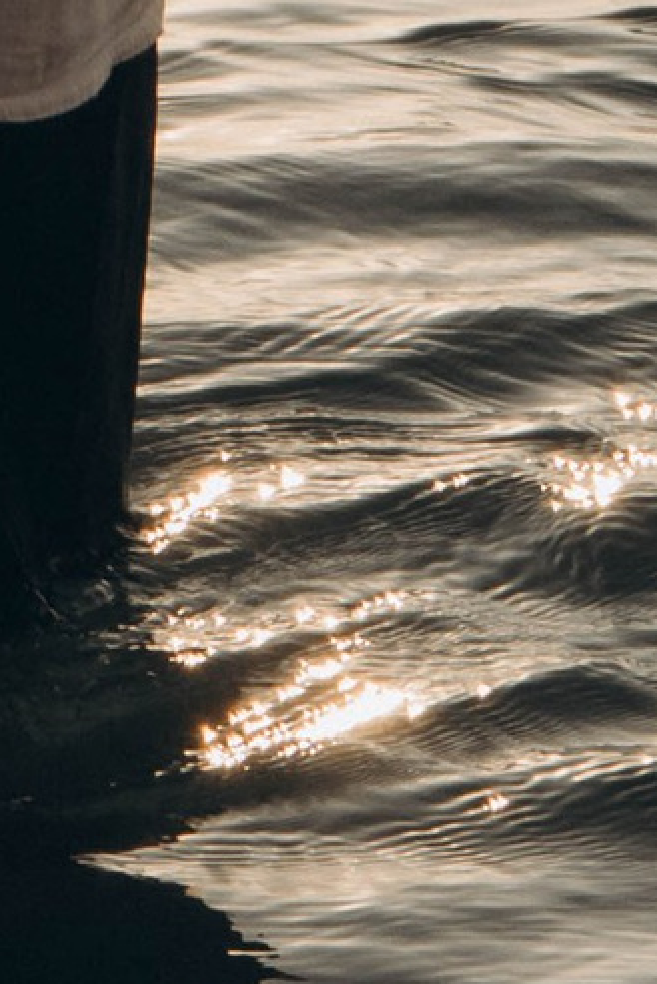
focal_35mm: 547
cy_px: -2020
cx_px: -1781
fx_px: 14952
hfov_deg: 2.5
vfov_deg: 3.7
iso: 500
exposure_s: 1/500
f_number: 11
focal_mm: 70
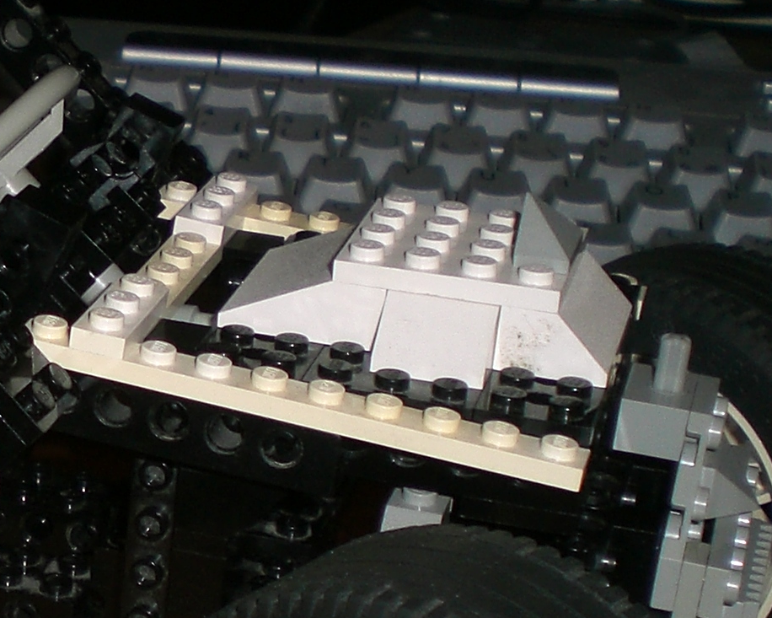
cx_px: -188
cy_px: 425
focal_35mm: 114
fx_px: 2605
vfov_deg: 13.5
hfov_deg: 16.1
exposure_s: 1/60
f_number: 3.1
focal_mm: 6.3
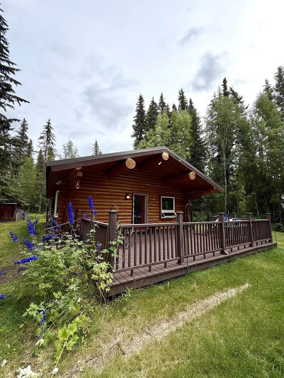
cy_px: 189
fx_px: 153
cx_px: 142
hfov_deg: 85.7
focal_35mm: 14
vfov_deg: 102.1
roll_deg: -1.2
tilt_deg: +8.9
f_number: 2.2
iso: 20
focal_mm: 2.22
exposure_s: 1/1033
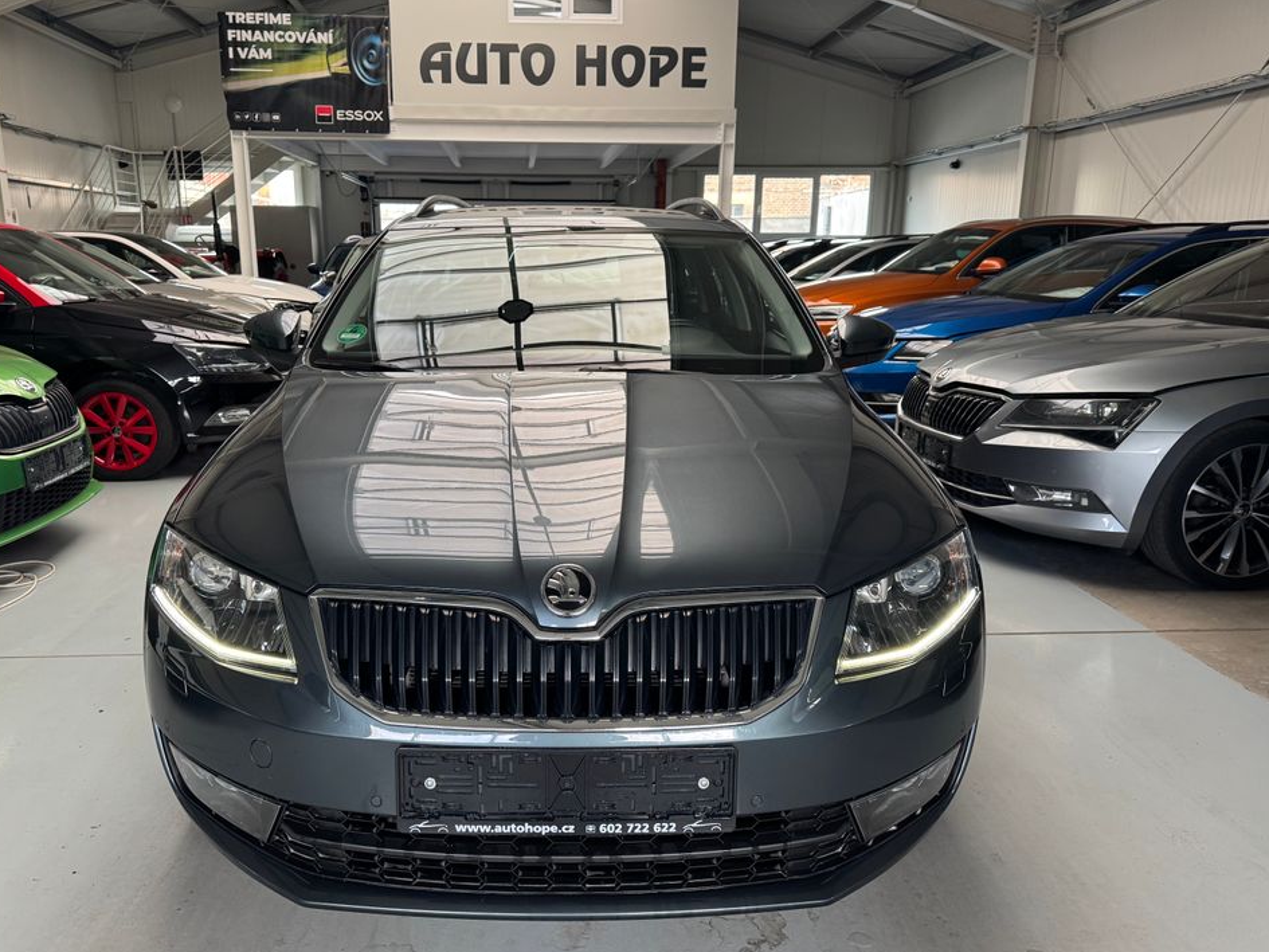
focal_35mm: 26
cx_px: 584
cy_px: 489
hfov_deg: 67.2
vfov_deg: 53.1
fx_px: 953
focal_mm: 6.76
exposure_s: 1/112
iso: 200
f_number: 1.78
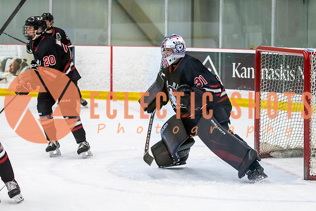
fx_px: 1259
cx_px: 173
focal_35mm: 143
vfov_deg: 9.6
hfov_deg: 14.3
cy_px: 140
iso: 2500
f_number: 3.2
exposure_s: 1/800
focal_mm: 70
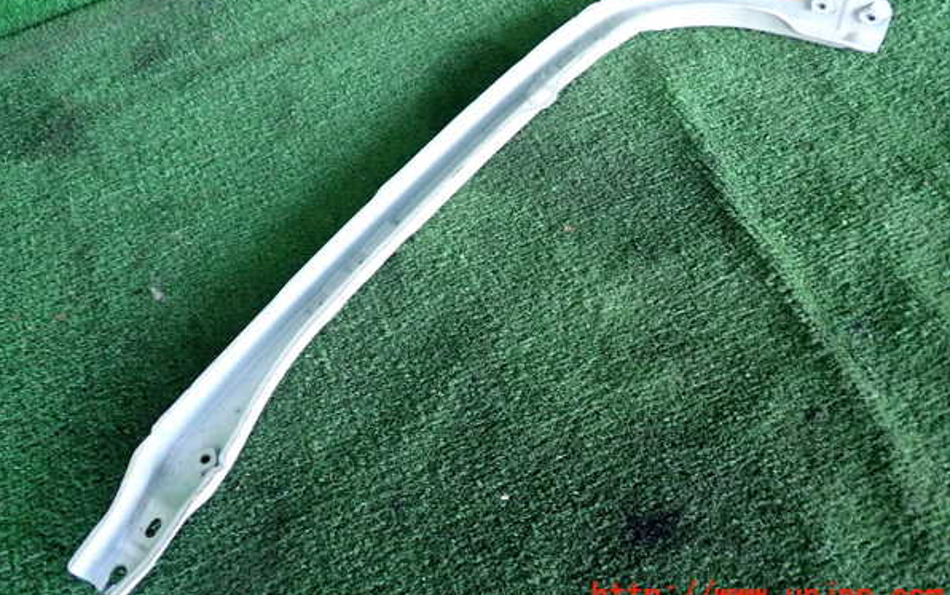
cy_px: 258
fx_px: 829
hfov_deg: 59.6
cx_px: 473
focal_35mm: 32
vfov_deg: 39.4
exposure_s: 1/125
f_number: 2.3
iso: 500
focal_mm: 5.4
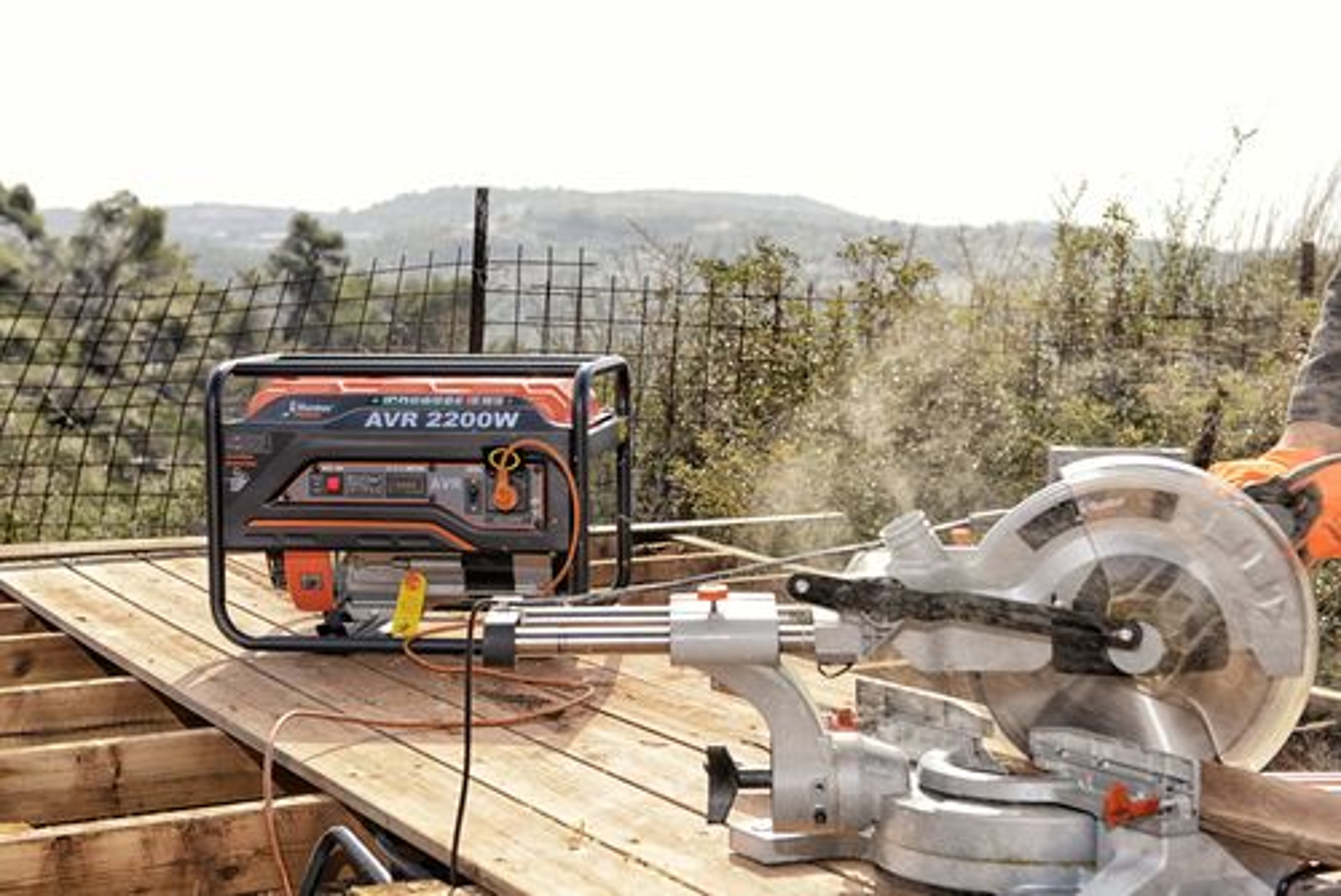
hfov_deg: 32.4
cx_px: 670
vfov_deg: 21.9
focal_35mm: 62
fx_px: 2311
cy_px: 448
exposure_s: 1/250
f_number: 7.1
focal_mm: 62
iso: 100
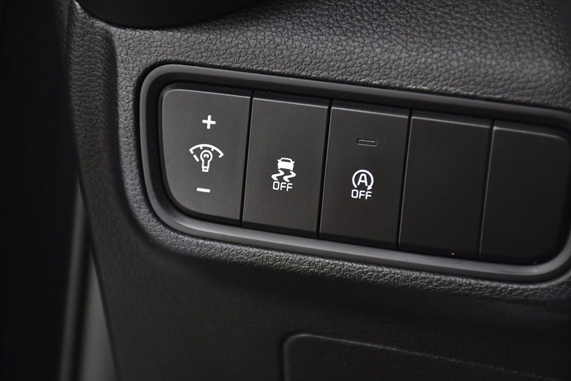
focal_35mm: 150
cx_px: 286
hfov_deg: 13.7
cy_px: 190
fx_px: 2379
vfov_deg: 9.2
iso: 1250
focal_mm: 100
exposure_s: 1/60
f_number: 5.6
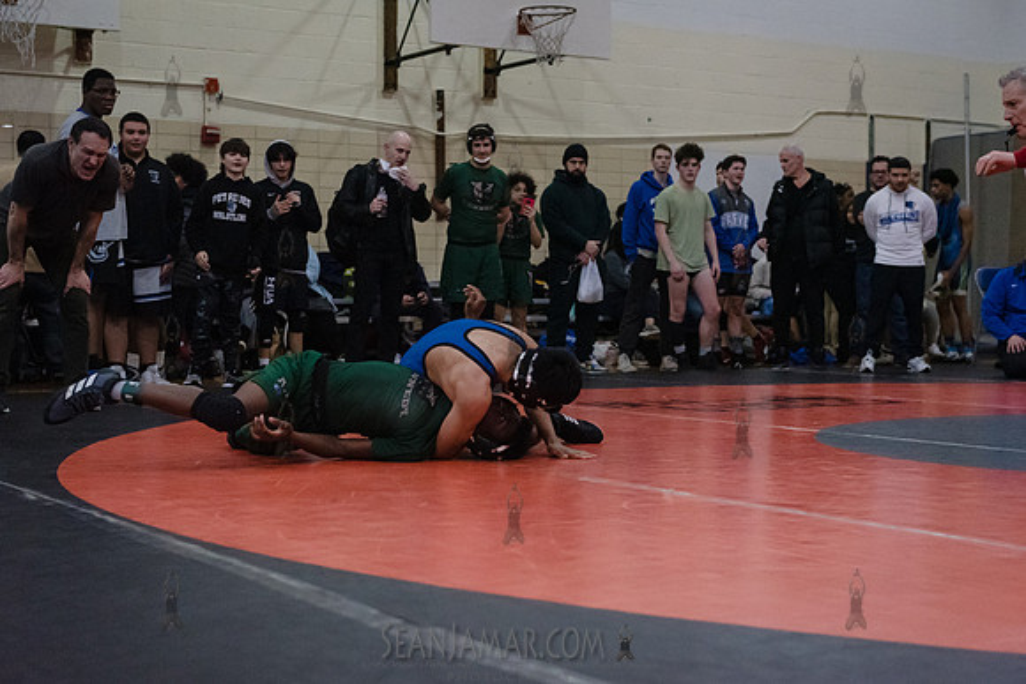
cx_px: 513
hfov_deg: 34.0
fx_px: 1678
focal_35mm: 59
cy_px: 342
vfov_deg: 23.1
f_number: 3.2
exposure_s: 1/400
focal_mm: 56
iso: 8000
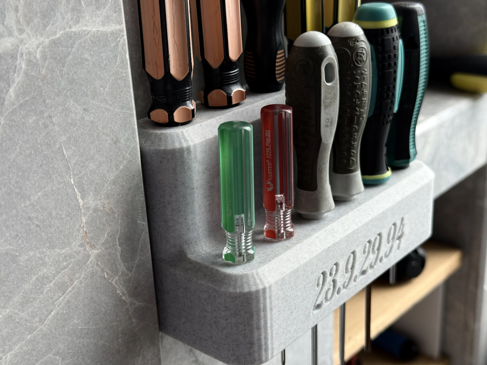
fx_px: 675
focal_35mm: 48
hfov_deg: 39.7
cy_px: 182
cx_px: 244
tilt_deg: -21.2
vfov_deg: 30.3
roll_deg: +3.4
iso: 80
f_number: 1.78
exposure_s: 1/409
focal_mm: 6.76
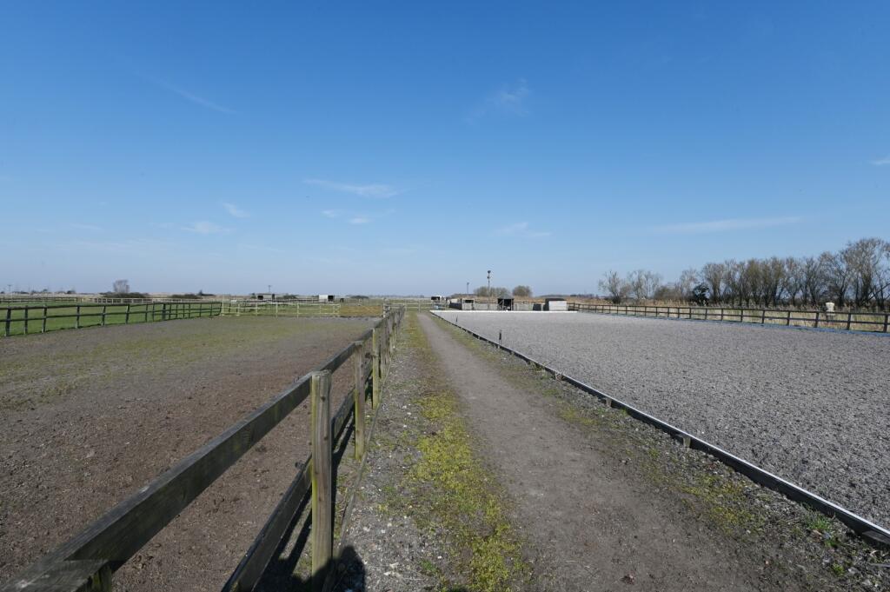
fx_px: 445
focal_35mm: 18
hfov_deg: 90.0
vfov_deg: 67.3
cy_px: 296
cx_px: 445
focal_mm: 18
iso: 320
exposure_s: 1/640
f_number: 13
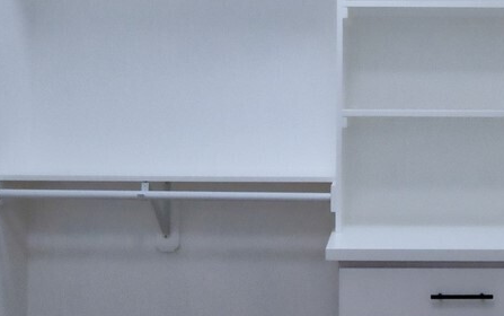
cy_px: 96
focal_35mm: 58
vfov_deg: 22.3
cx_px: 394
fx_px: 797
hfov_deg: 34.2
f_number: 6.3
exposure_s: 1/160
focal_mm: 10
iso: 800
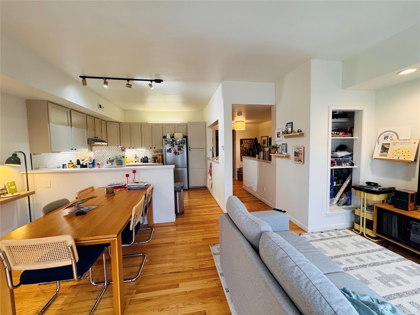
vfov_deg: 85.7
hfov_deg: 102.1
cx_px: 210
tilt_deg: -3.3
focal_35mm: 14
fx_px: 170
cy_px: 158
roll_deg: +1.1
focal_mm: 2.22
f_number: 2.2
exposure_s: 1/120
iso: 250
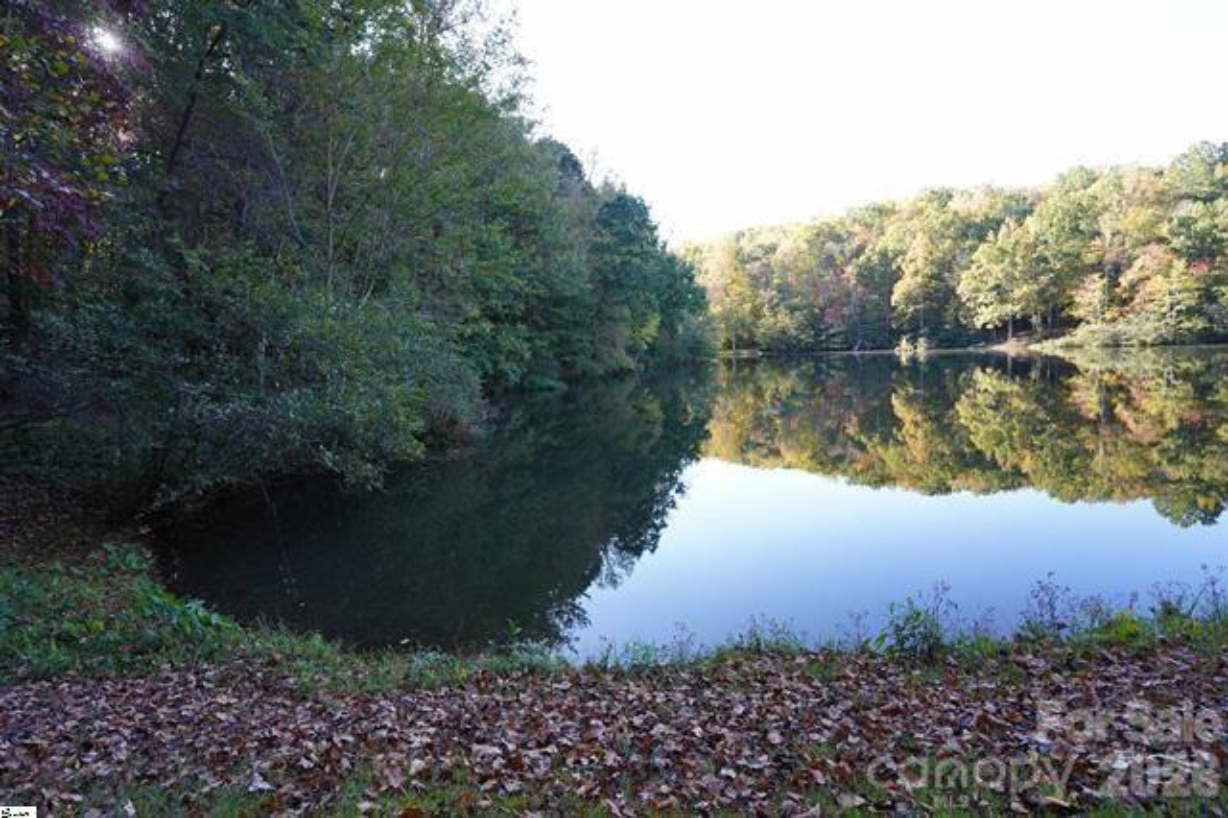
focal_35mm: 17
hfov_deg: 93.3
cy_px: 409
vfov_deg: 70.4
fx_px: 580
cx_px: 614
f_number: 4
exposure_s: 1/60
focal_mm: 17
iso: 100
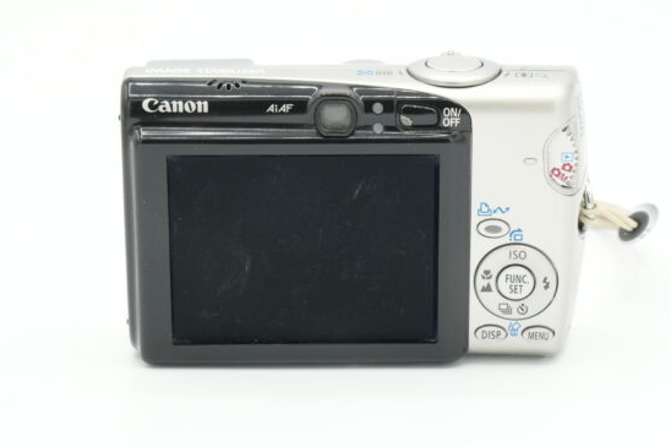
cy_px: 223
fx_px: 2143
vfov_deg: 11.9
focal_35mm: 115
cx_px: 353
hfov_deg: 17.8
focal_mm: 70
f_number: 14
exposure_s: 1/100
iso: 800
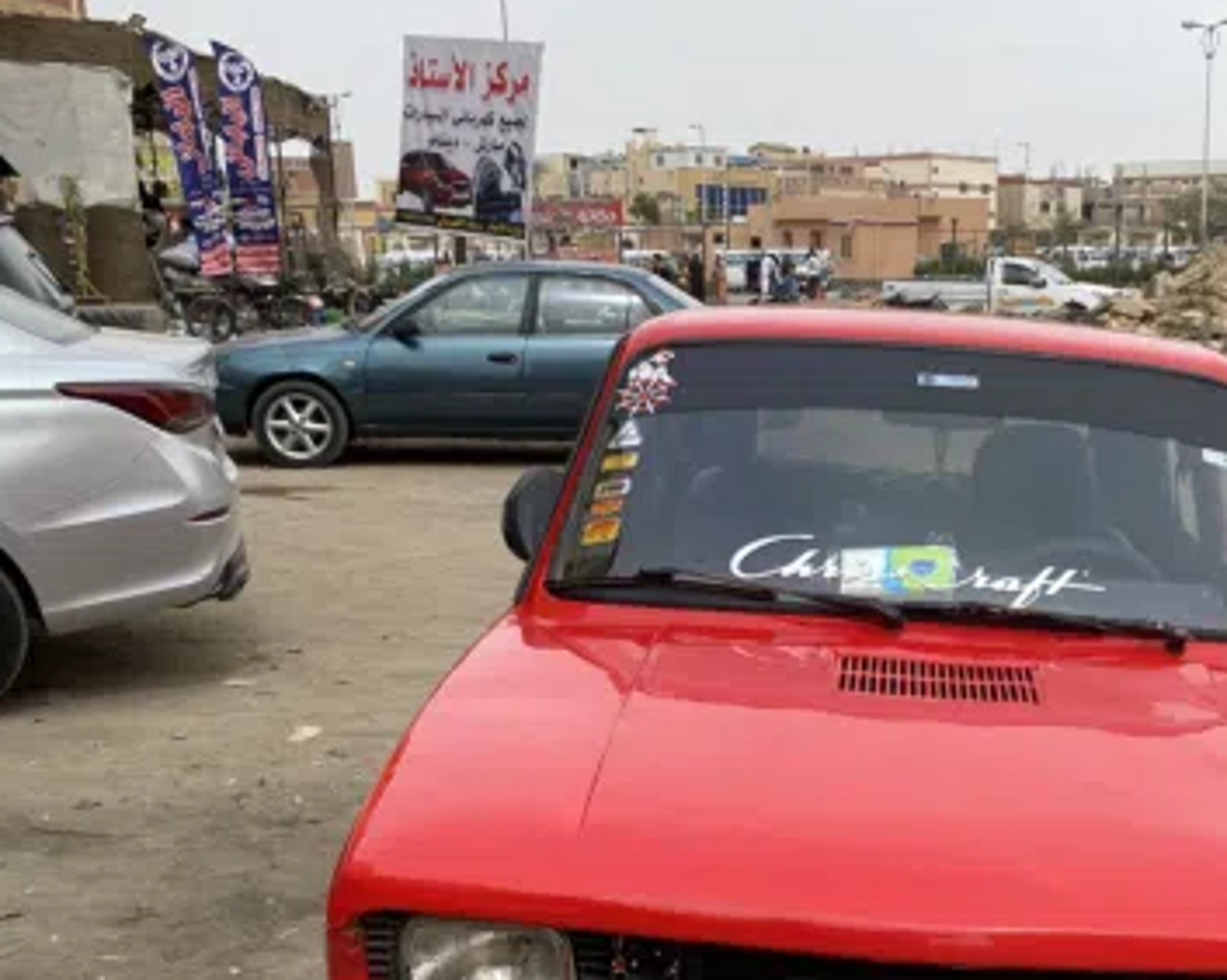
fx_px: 1670
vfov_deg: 31.9
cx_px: 911
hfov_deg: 39.3
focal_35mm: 46
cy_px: 782
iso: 32
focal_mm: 4.25
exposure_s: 1/1866
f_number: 1.8
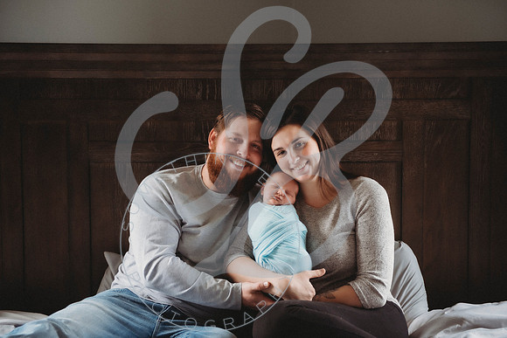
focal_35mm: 60
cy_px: 169
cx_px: 253
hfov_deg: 33.2
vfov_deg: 22.5
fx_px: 850
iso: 400
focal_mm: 60
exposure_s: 1/125
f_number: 2.8
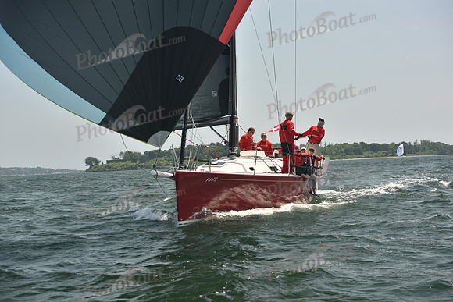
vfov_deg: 19.5
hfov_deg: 28.8
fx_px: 881
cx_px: 226
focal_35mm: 70
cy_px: 151
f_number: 5.6
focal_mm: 70
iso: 250
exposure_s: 1/640
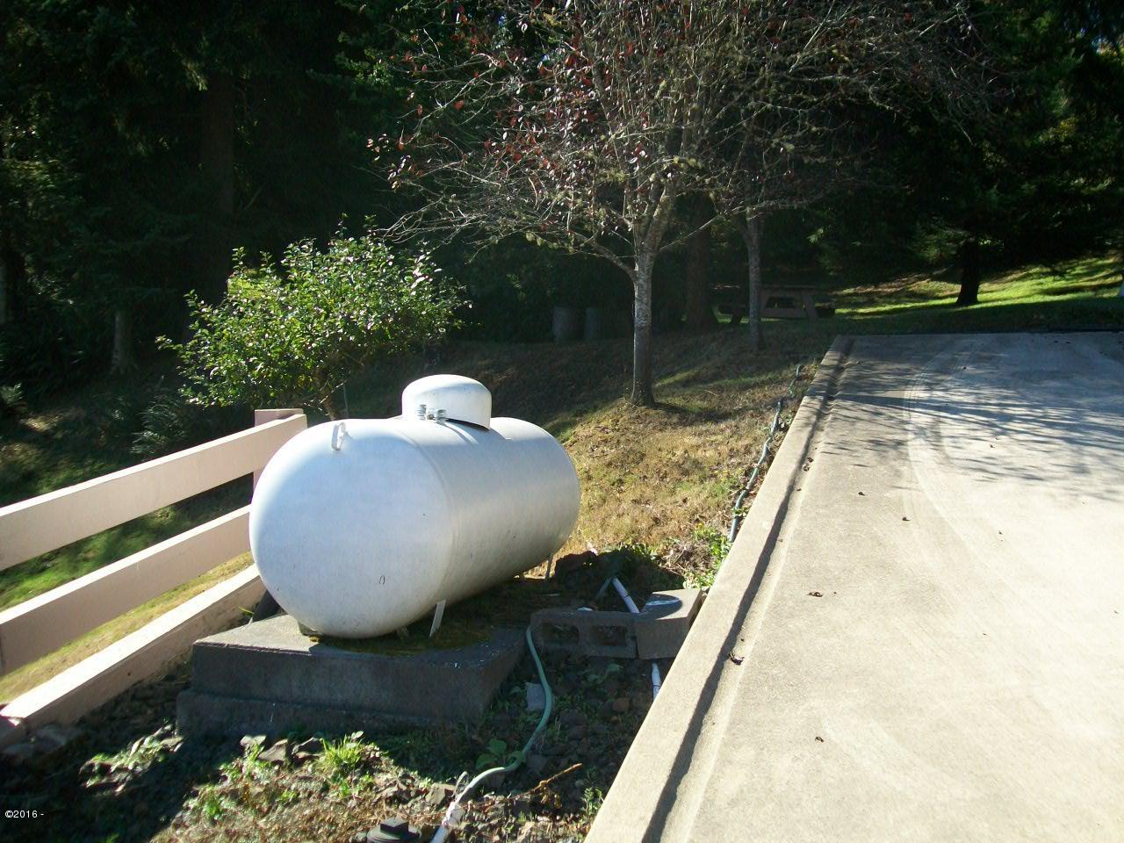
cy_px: 422
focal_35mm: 36
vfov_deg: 39.7
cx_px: 562
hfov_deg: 51.4
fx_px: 1169
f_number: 2.7
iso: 64
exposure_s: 1/500
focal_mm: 6
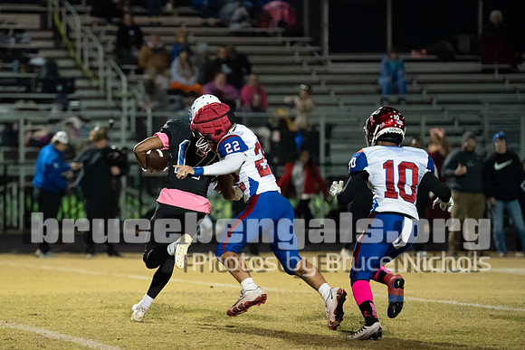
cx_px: 159
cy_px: 212
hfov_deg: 7.4
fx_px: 4067
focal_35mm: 279
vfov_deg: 4.9
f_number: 2.8
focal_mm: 200
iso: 12800
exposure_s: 1/1000
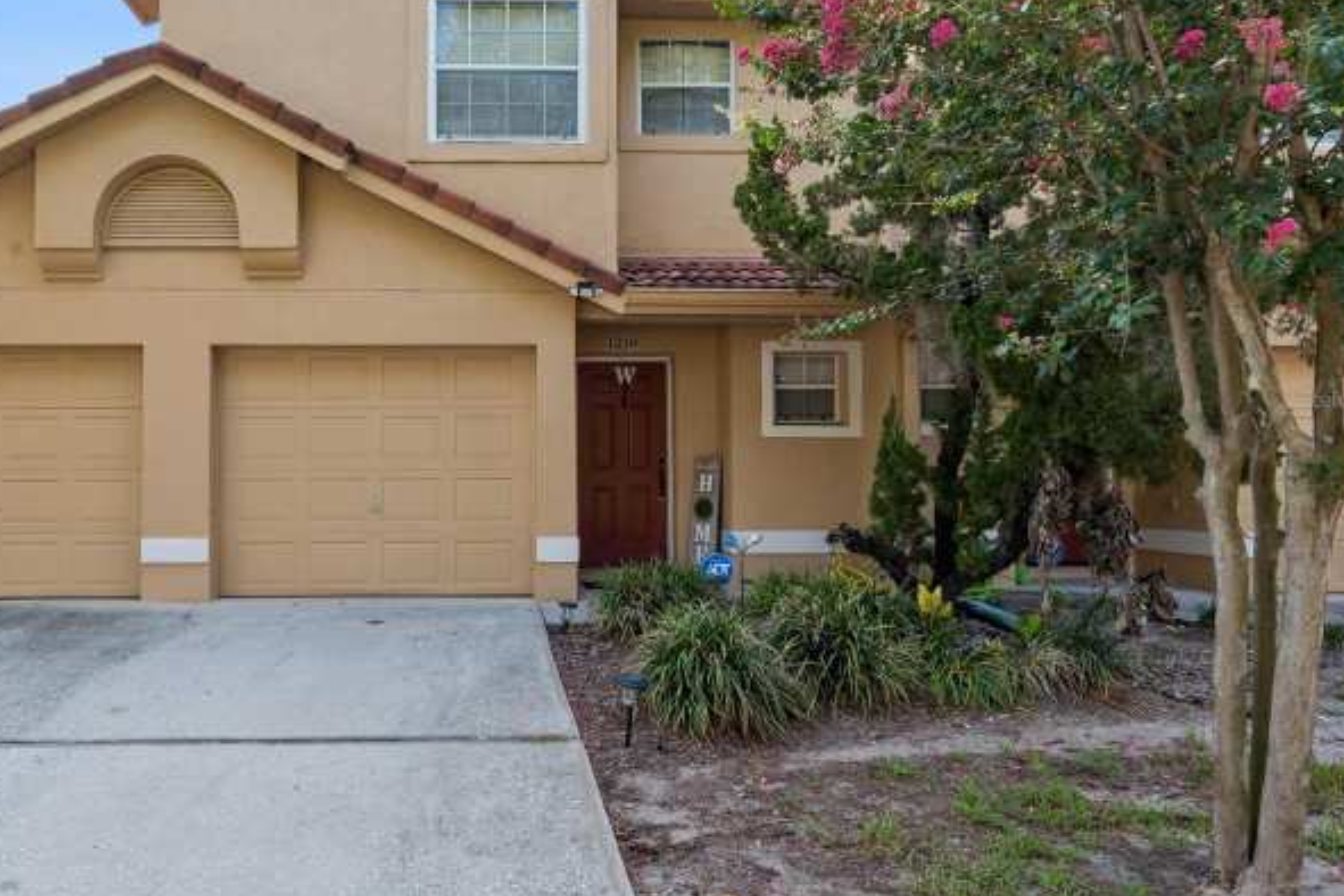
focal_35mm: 23
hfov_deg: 74.6
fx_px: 859
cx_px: 493
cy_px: 399
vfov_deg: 55.0
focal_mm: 17
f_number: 20
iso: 125
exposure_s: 1/20
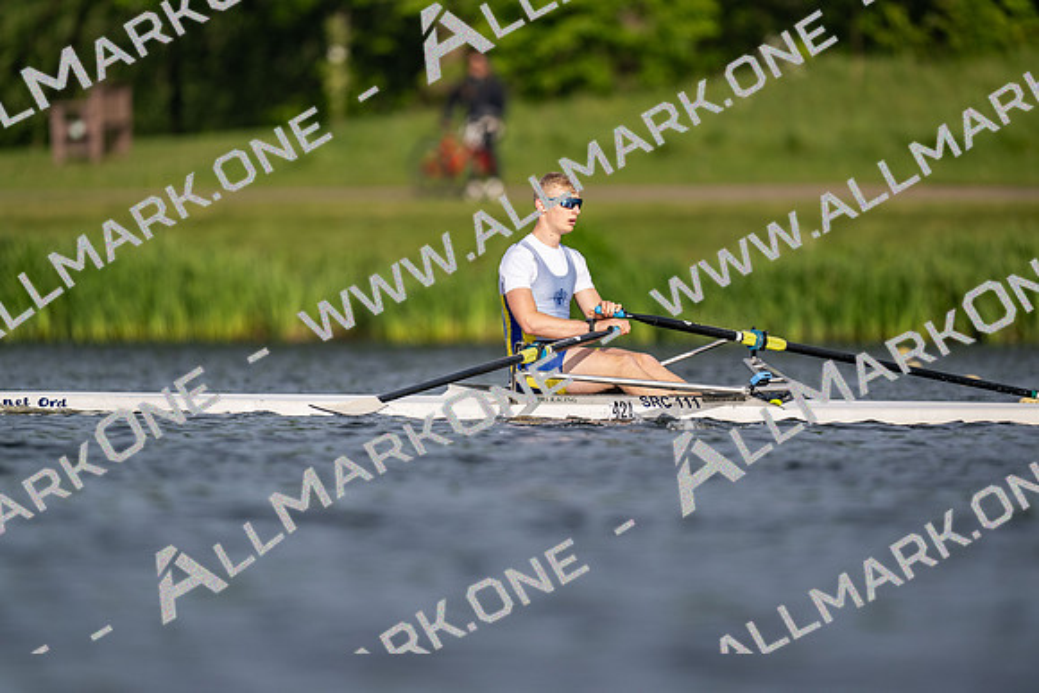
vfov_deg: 2.3
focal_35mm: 600
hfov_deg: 3.4
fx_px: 17320
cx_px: 520
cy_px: 346
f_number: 4
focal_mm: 600
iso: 200
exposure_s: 1/2500
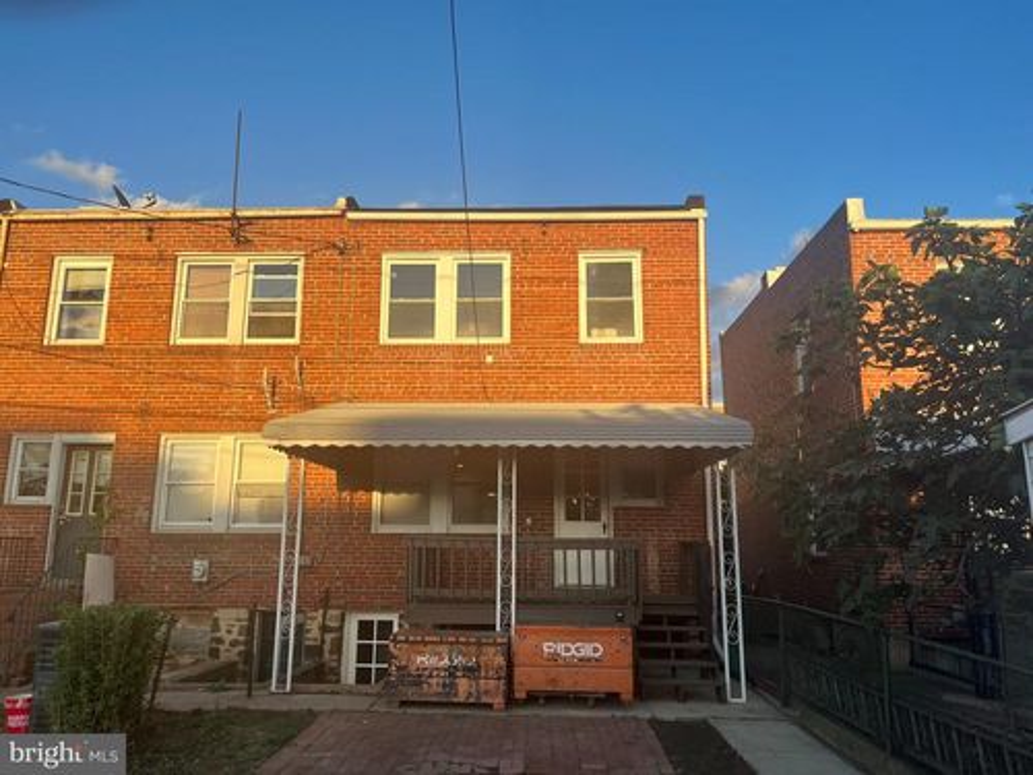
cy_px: 388
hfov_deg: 67.3
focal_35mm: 26
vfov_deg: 53.1
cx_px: 516
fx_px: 776
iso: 50
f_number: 1.6
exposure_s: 1/1151
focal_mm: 5.1
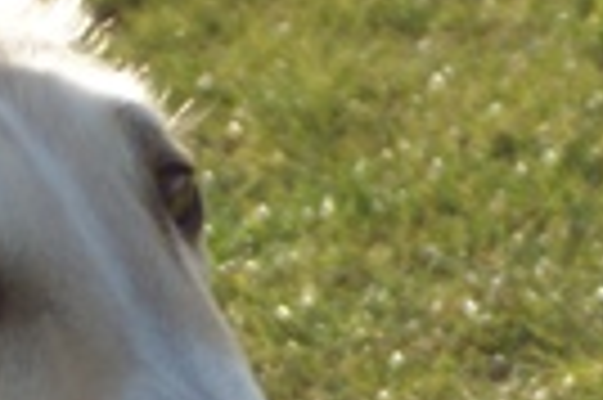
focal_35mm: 359
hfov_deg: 5.7
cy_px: 569
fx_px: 6006
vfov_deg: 3.8
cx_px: -166
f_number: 6.3
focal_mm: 50
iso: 100
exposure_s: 1/250
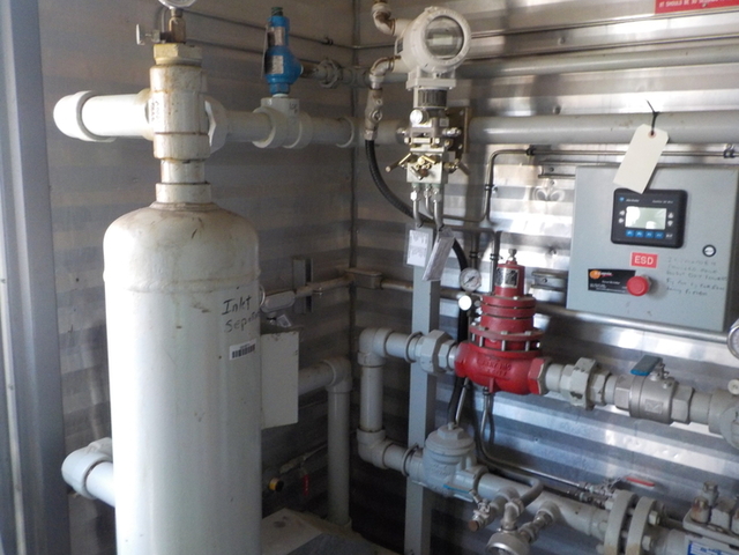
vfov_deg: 46.8
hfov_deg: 60.0
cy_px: 278
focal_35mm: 30
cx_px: 370
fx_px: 640
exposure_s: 1/30
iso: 360
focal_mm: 4.1
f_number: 3.3
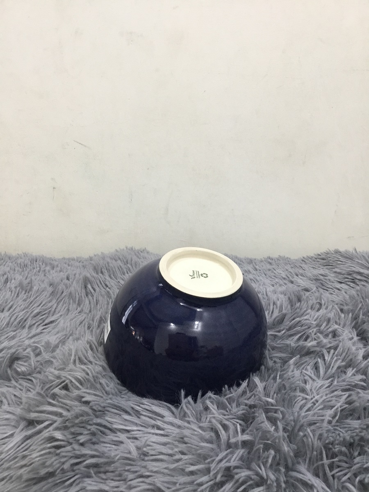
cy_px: 246
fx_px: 441
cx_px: 184
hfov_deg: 45.4
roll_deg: +2.5
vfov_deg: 58.4
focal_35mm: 31
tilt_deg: -16.9
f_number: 2.4
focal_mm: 3.3
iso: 125
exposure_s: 1/33
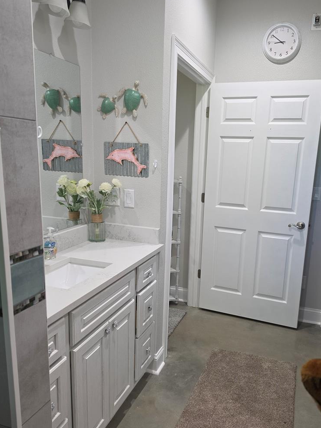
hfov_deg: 49.4
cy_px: 233
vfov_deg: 63.3
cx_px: 192
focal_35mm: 28
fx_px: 346
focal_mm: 6.5
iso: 100
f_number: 1.4
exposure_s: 1/120
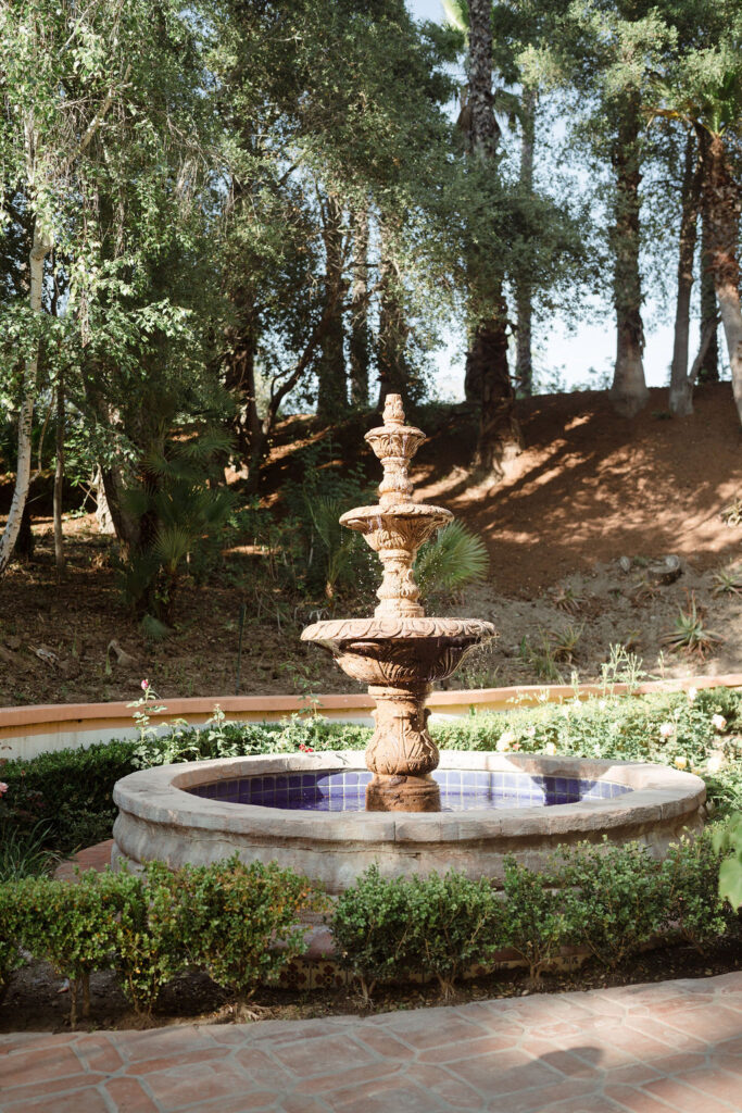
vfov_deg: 54.4
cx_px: 371
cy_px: 556
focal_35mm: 35
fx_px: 1082
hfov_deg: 37.9
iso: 160
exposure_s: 1/2500
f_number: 1.8
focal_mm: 35
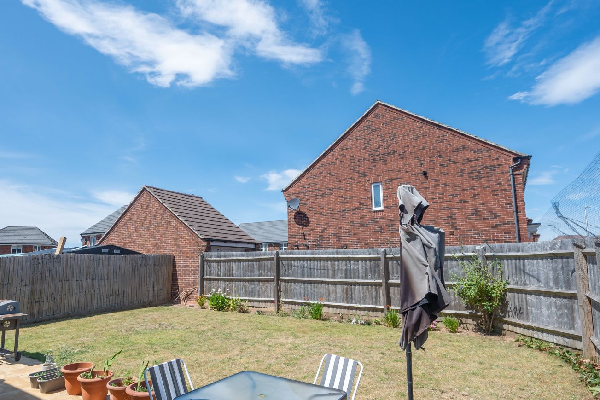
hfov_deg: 77.5
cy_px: 218
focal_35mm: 22
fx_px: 367
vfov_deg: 57.1
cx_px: 233
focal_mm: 14
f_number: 7.1
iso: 110
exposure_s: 1/500
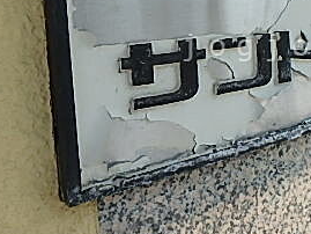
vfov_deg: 28.5
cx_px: 262
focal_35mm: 50
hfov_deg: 36.5
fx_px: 449
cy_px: 47
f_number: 3.5
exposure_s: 1/800
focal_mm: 3.7
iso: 125
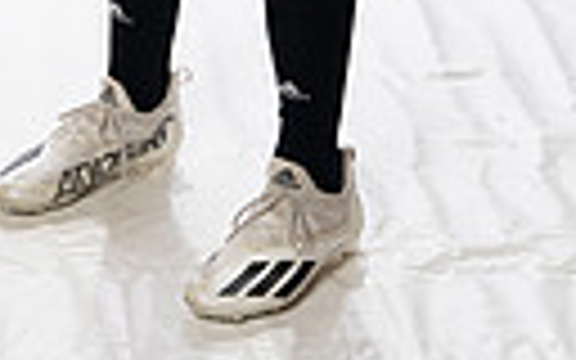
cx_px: 122
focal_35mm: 150
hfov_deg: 13.9
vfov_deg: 8.1
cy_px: -495
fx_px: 2355
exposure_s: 1/250
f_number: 4
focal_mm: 42
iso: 400
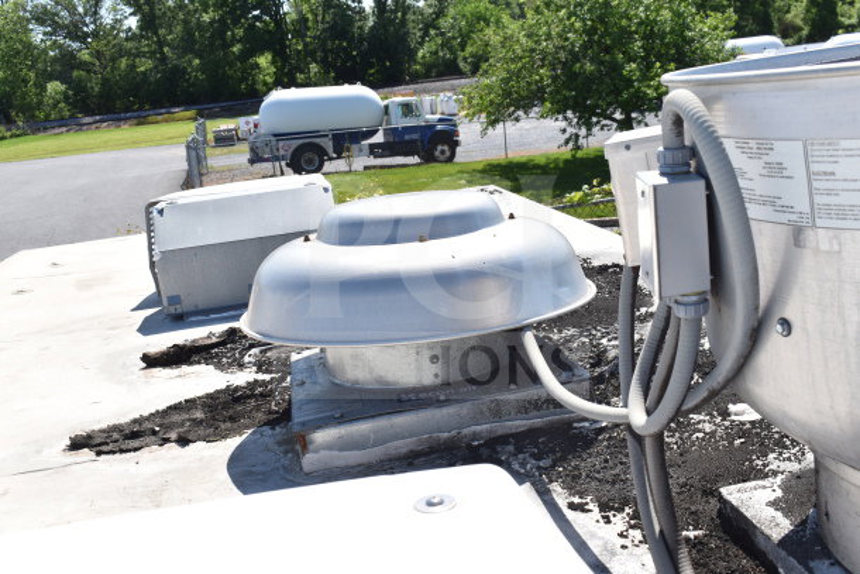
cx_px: 430
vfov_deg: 34.2
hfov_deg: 49.5
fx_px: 932
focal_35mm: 39
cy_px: 287
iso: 200
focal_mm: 26
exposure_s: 1/320
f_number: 9
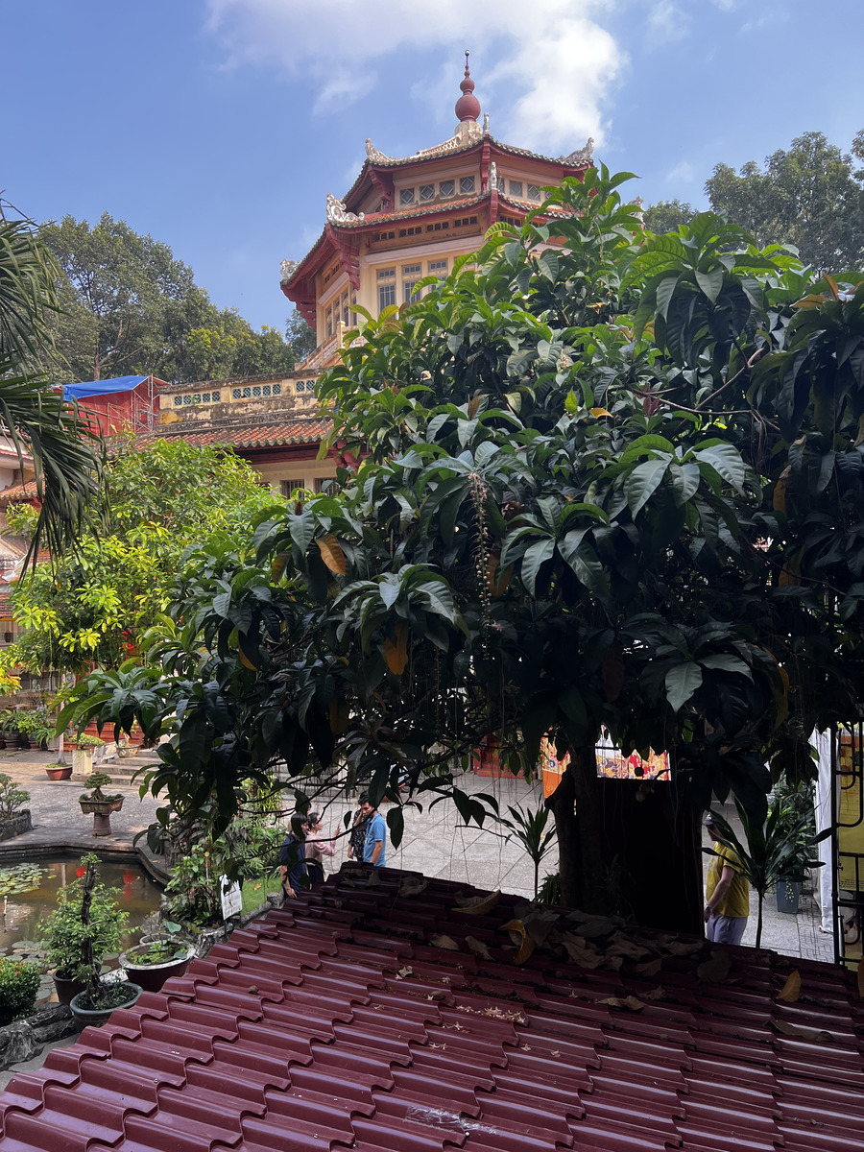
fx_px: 865
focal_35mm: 26
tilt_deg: +3.8
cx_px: 432
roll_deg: -0.1
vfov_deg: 67.3
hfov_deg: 53.1
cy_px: 576
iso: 50
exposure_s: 1/567
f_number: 1.5
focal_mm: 5.7
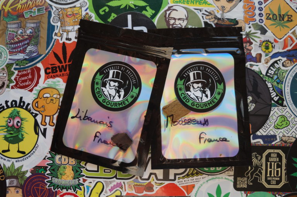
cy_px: 98
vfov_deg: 47.9
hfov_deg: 67.4
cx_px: 148
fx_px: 223
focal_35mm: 27
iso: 400
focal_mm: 18
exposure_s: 1/250
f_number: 5
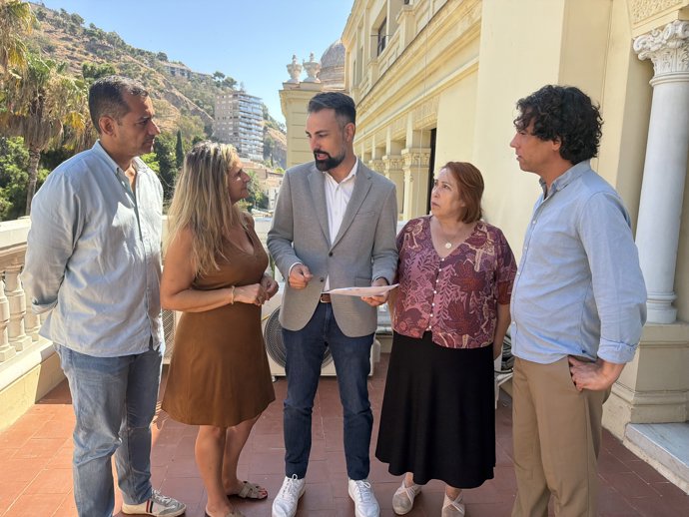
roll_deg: -1.1
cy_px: 258
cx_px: 344
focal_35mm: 24
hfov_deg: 71.6
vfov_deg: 56.8
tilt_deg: -9.7
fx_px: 478
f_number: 1.78
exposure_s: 1/4167
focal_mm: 6.76
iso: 400
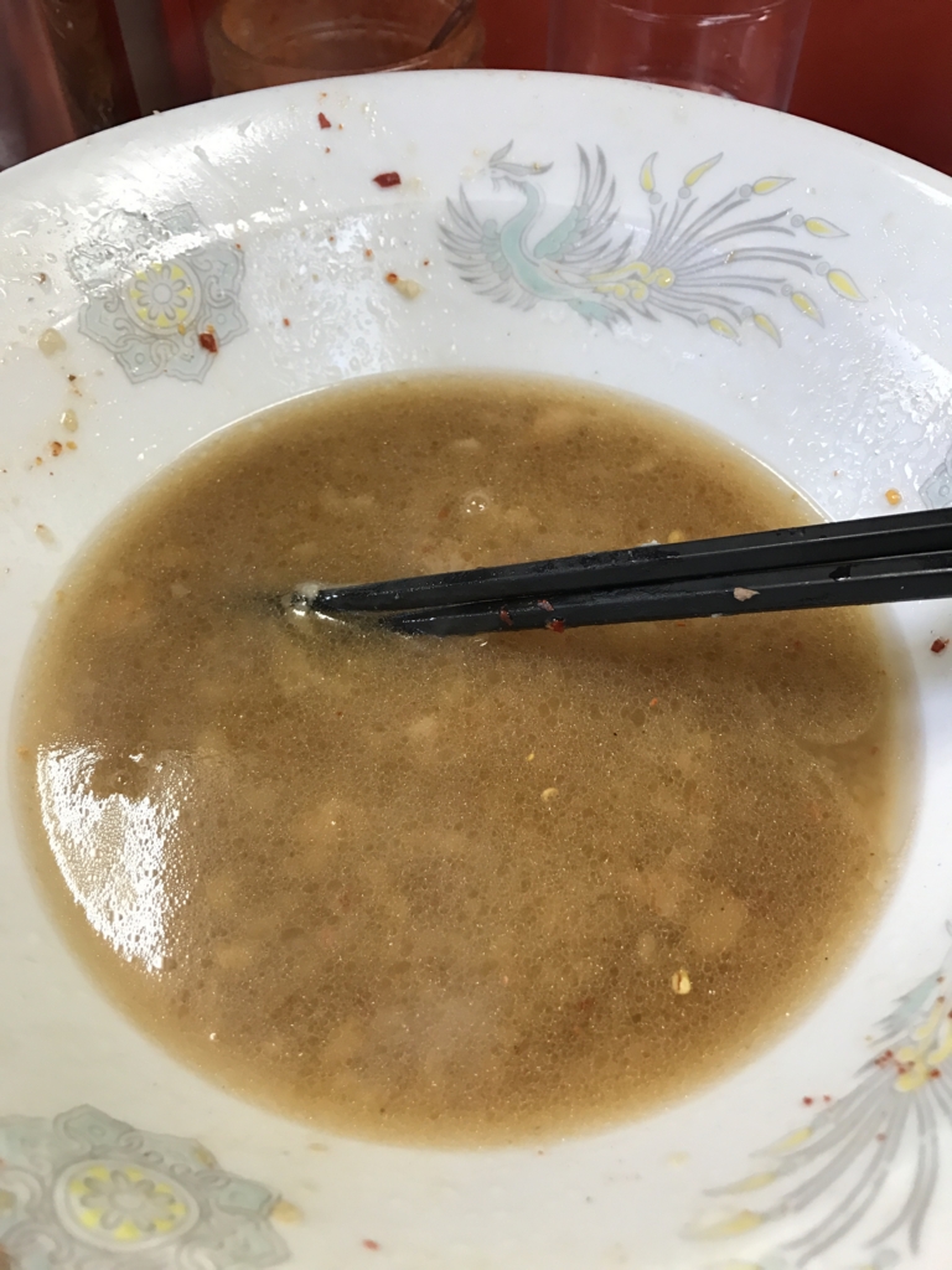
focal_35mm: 28
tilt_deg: -54.2
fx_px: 1027
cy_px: 635
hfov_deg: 49.7
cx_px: 476
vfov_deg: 63.4
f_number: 1.8
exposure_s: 1/33
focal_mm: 3.99
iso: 40
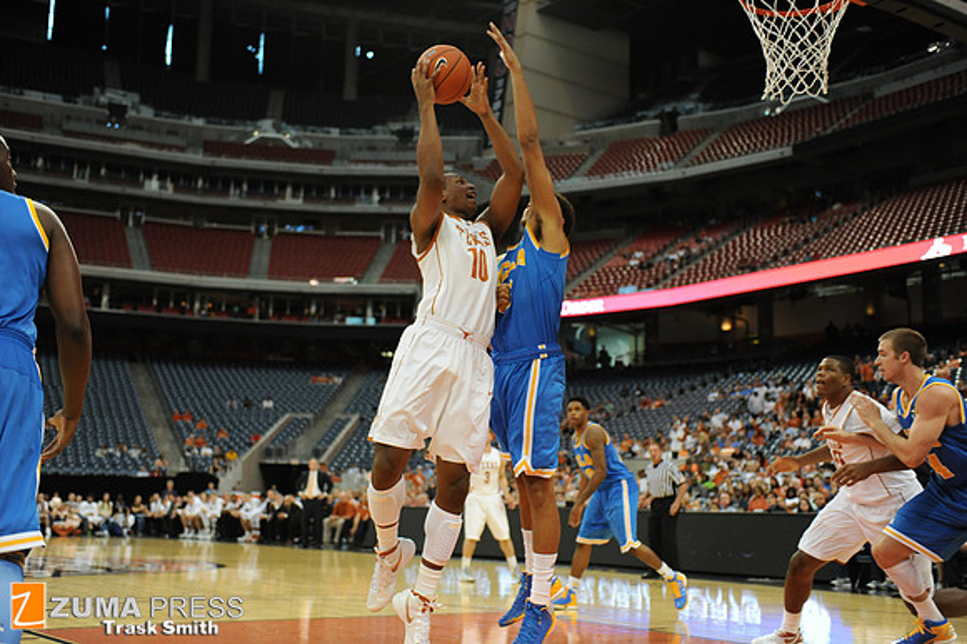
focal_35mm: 48
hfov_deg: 41.1
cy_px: 322
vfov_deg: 28.0
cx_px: 484
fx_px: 1289
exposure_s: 1/1250
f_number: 2.8
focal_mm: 48
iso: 2000
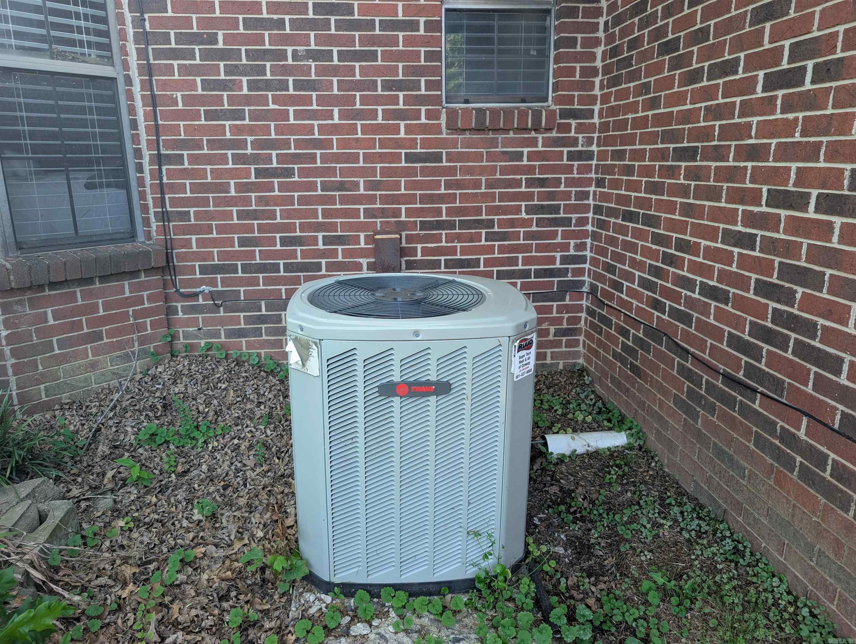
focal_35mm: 24
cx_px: 428
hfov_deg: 71.5
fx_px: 594
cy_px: 322
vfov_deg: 56.9
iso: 107
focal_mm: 6.9
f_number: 1.68
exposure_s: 1/162
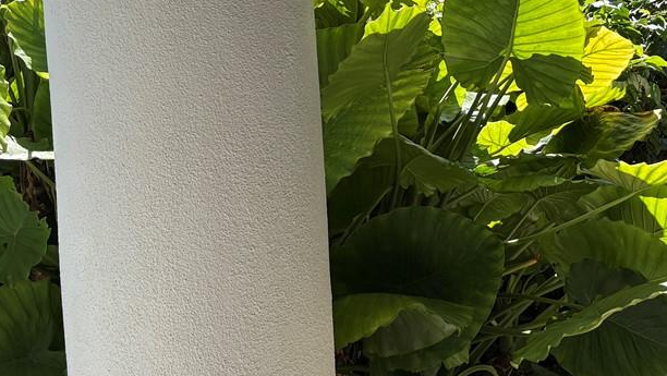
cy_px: -8
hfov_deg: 28.5
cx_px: 407
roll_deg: +2.9
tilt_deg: -1.3
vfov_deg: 16.0
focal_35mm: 74
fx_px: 1309
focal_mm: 5.96
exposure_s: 1/1984
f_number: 1.6
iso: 50
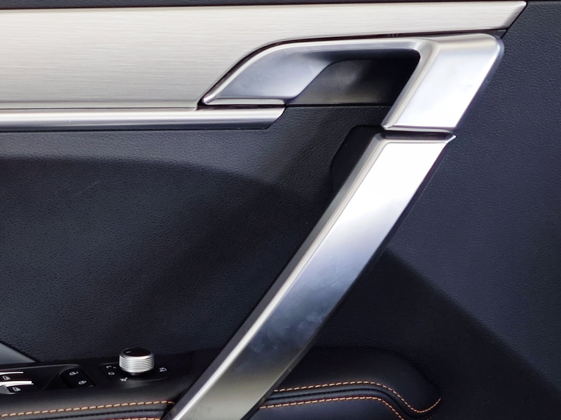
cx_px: 9
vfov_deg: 11.4
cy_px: 311
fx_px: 2107
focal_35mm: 130
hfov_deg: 14.9
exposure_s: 1/50
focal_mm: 6.55
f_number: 1.6
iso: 160
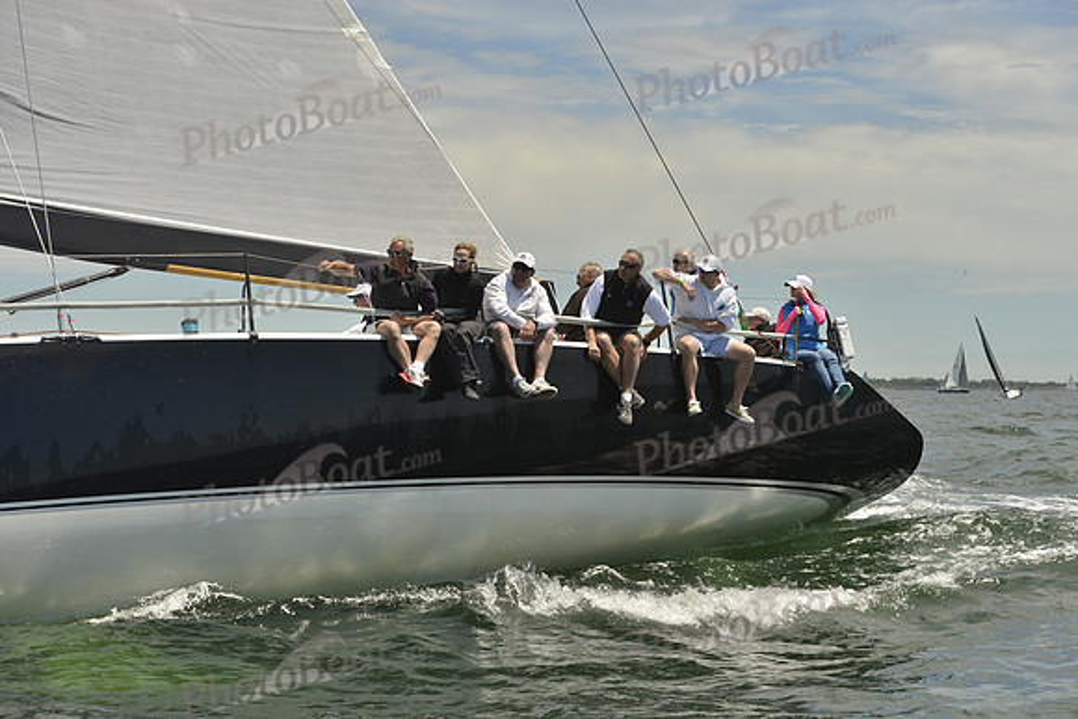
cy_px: 360
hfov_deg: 28.8
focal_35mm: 70
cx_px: 539
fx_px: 2097
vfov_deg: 19.5
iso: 280
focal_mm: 70
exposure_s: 1/1600
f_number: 8
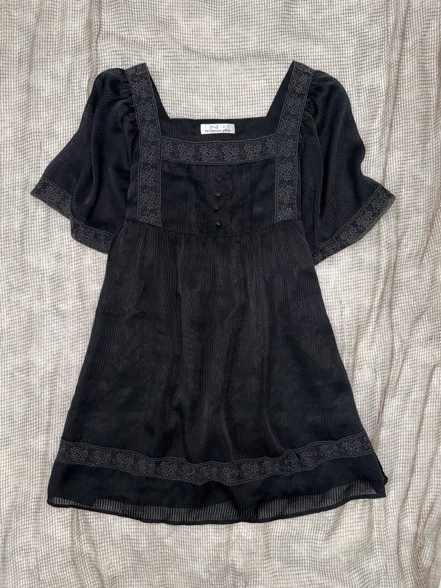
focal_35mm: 24
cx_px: 220
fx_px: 408
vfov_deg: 71.6
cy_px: 294
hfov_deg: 56.8
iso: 80
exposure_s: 1/25
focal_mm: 6.76
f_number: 1.78
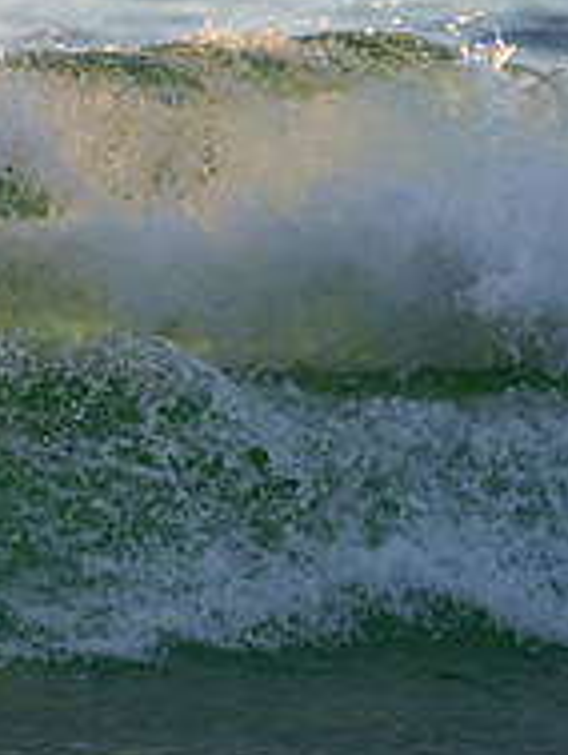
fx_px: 48384
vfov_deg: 0.9
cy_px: 174
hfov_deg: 0.7
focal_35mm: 2214
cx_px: -492
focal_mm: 500
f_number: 5.6
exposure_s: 1/1250
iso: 1100
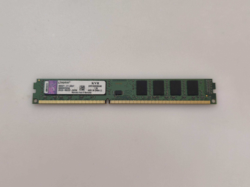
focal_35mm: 35
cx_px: 125
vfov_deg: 40.7
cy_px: 94
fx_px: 253
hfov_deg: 52.6
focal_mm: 6.57
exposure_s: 1/50
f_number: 1.6
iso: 320
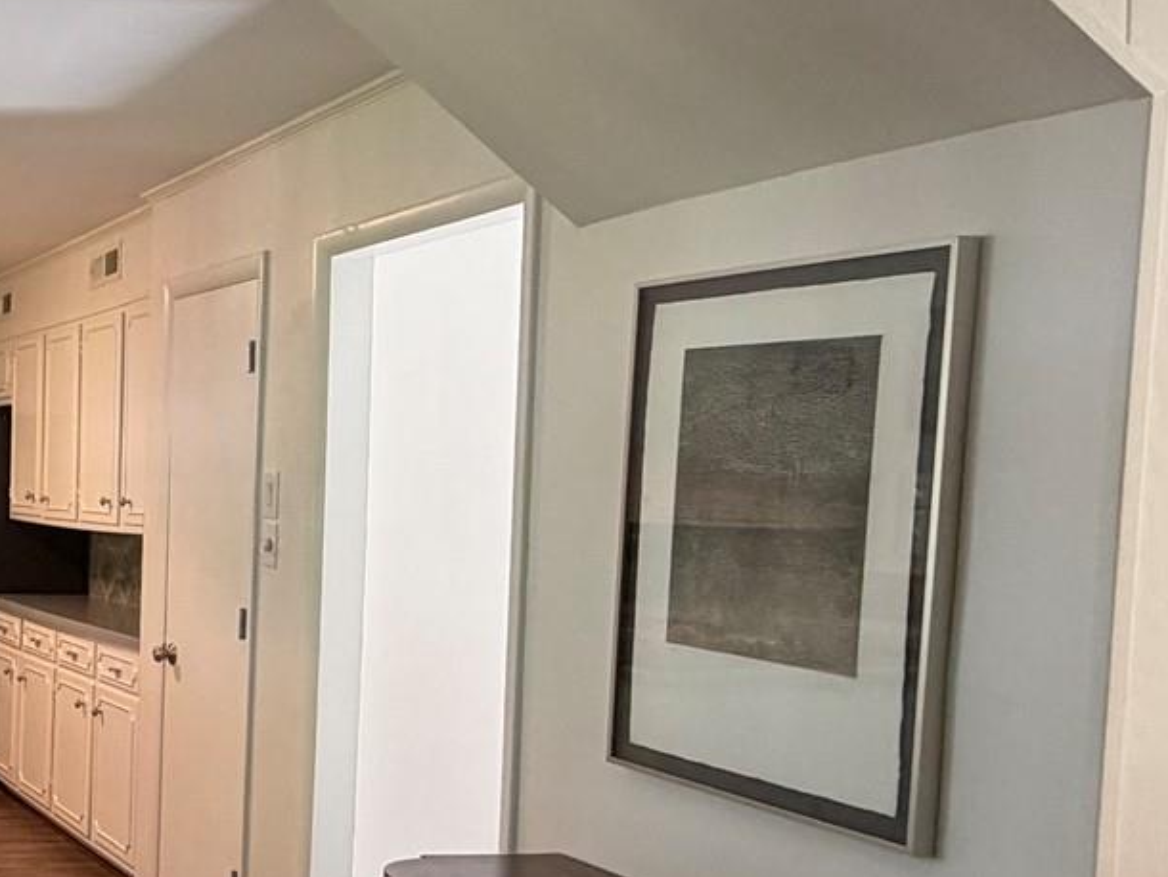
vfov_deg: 30.7
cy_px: 565
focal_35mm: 47
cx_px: -347
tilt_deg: -3.1
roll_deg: -0.7
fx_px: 1586
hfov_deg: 31.3
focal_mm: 2.22
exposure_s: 1/60
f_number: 2.2
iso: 200
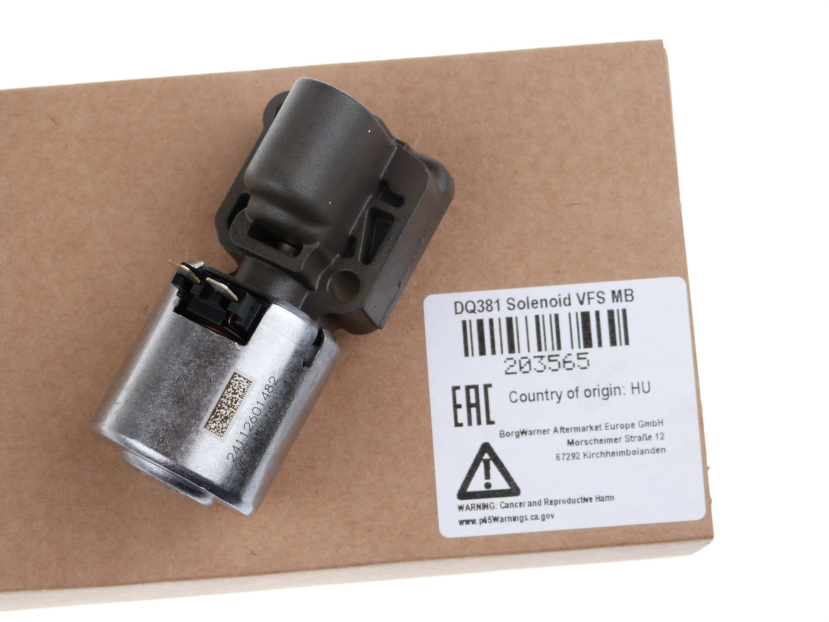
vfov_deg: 17.2
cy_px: 311
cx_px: 414
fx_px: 2060
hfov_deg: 22.8
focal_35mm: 86
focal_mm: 15.5
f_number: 3.4
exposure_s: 1/80
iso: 100
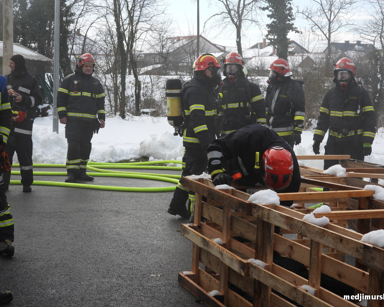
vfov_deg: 22.5
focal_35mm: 68
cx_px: 197
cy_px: 153
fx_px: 773
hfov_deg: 27.9
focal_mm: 11.7
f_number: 3.5
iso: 100
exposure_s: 1/800
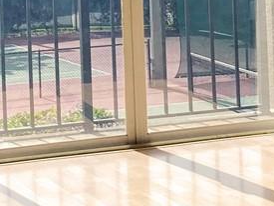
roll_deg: +1.8
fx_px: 1290
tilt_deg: -2.1
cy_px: -34
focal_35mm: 163
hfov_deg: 12.1
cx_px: 175
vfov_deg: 9.0
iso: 20
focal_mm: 3.99
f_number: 1.8
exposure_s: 1/522
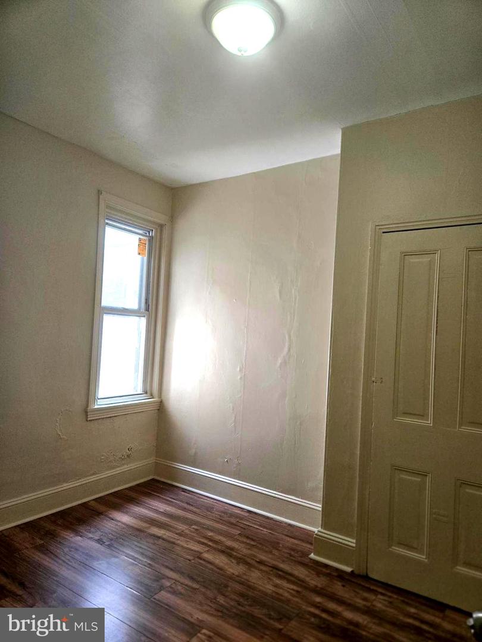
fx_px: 427
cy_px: 321
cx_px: 241
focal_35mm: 23
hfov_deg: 58.9
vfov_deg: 73.9
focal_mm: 5.4
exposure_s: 1/120
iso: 100
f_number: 1.8
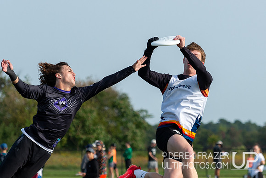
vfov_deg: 4.0
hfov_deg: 6.0
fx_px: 2531
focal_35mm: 342
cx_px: 171
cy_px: 130
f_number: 5.6
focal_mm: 180
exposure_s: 1/2000
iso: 640
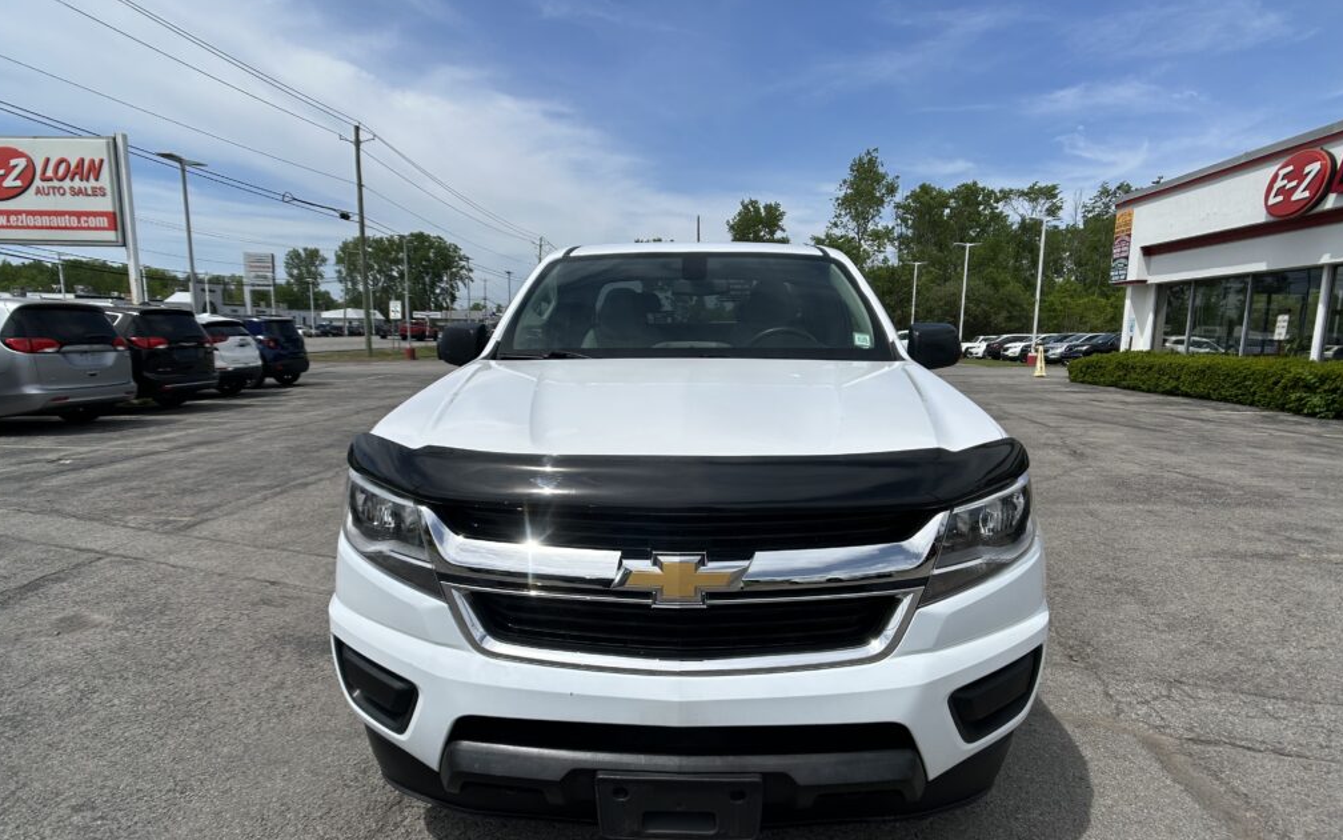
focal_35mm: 28
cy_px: 456
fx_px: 1025
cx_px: 666
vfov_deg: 44.5
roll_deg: -1.7
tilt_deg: -9.0
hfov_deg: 66.5
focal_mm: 5.7
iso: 50
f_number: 1.5
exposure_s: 1/6579
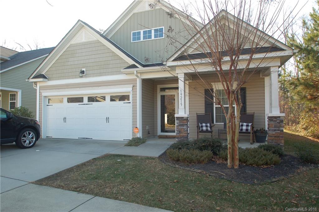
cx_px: 160
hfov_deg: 77.4
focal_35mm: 22
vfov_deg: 56.0
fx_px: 199
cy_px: 106
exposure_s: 1/125
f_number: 5.6
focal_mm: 15
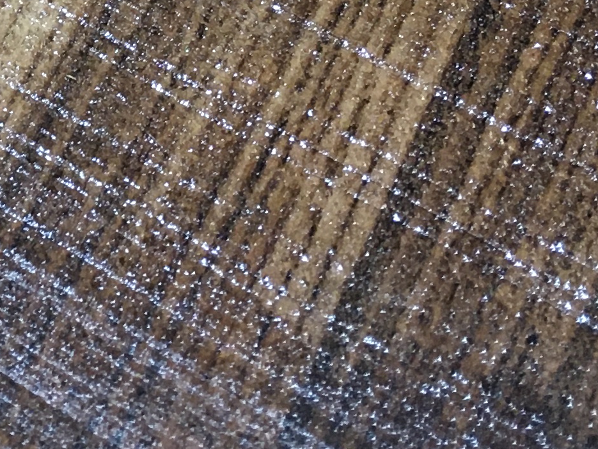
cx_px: -299
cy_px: -219
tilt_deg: -44.7
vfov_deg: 11.4
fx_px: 2160
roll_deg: +0.7
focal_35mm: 125
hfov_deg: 14.7
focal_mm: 4.15
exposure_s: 1/33
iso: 125
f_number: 2.2
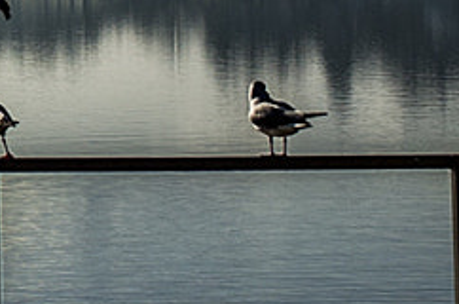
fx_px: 2938
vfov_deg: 5.8
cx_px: -432
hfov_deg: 8.5
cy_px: -318
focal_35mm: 231
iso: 200
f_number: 7.1
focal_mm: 35
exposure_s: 1/2000
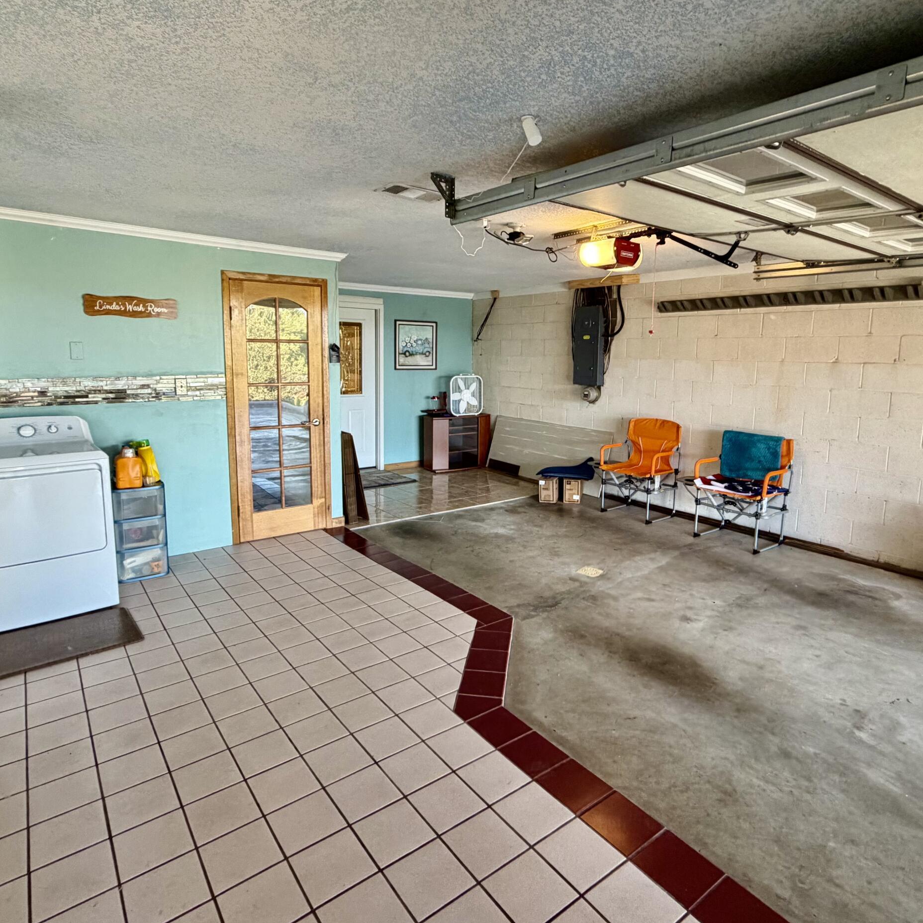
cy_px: 430
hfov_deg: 74.8
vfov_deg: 74.7
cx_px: 475
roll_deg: -0.4
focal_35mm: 20
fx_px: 603
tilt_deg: -7.8
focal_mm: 2.22
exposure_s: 1/120
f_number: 2.2
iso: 250
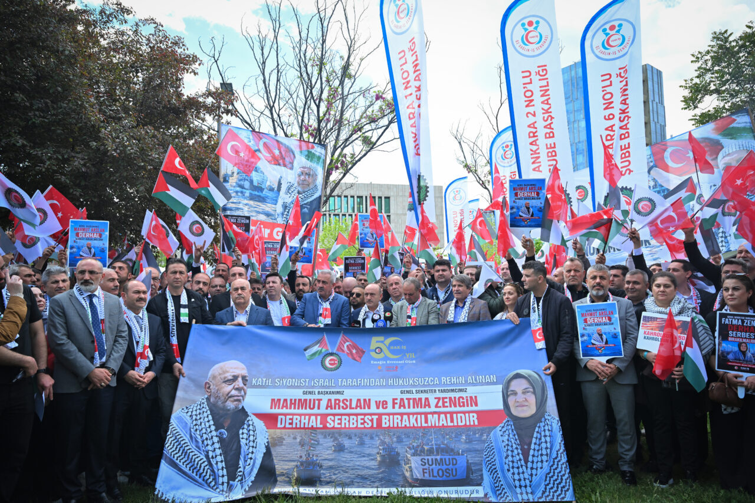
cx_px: 378
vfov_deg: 53.1
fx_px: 503
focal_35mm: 24
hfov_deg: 73.8
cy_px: 252
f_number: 4
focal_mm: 24
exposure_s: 1/1600
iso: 500
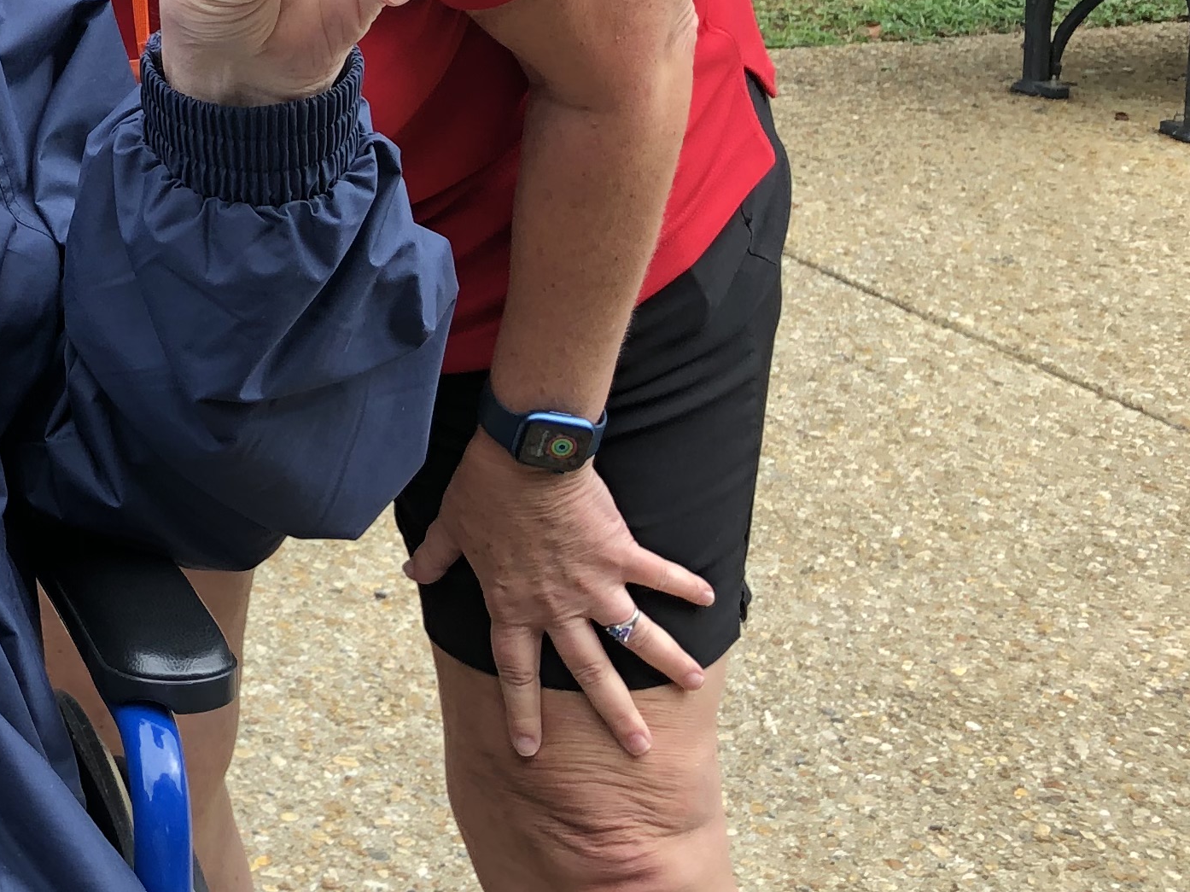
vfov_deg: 17.5
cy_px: -119
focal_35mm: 81
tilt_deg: -7.7
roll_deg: -1.3
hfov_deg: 21.4
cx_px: -435
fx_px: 2784
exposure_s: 1/120
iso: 25
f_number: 1.8
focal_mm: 3.99
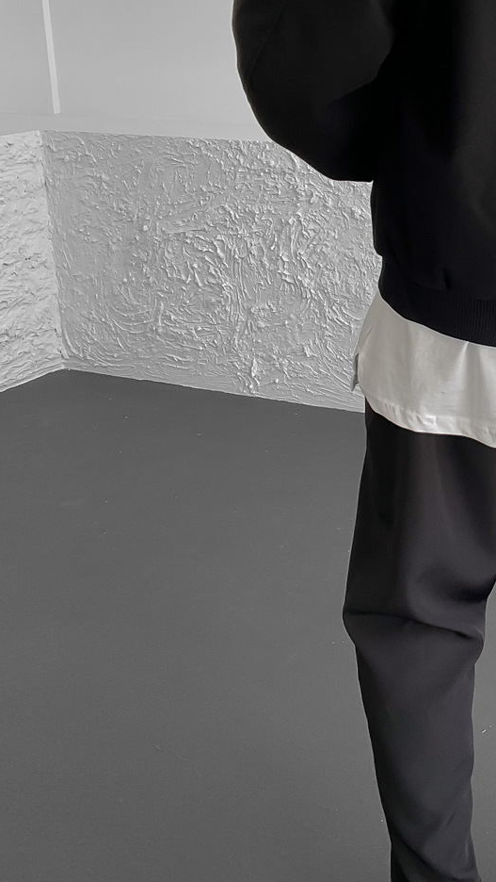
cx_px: 506
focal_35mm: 54
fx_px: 1262
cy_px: 302
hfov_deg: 21.4
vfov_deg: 38.1
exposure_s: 1/120
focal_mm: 3
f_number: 1.8
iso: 40
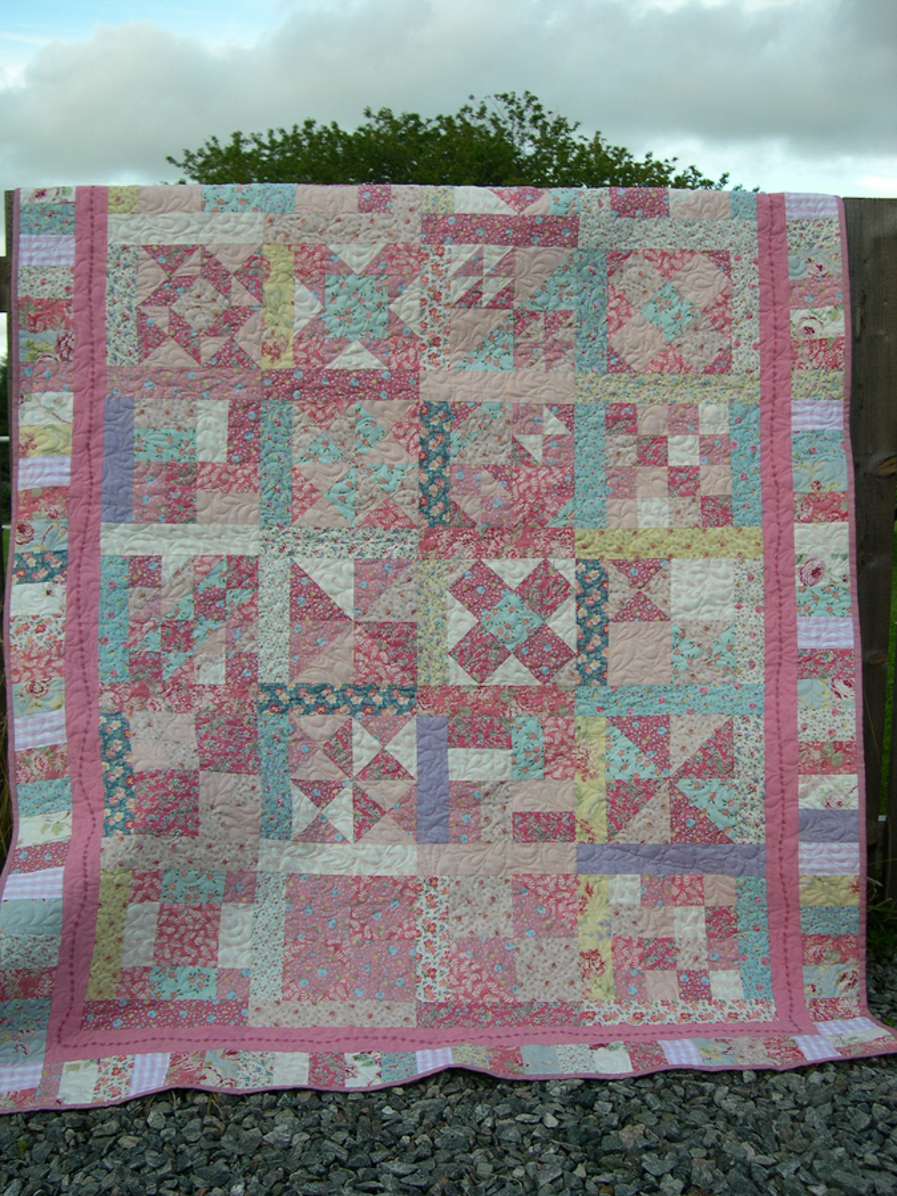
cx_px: 448
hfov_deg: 37.7
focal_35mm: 38
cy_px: 598
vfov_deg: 49.0
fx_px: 1313
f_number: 2.8
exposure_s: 1/359
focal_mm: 8
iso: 100
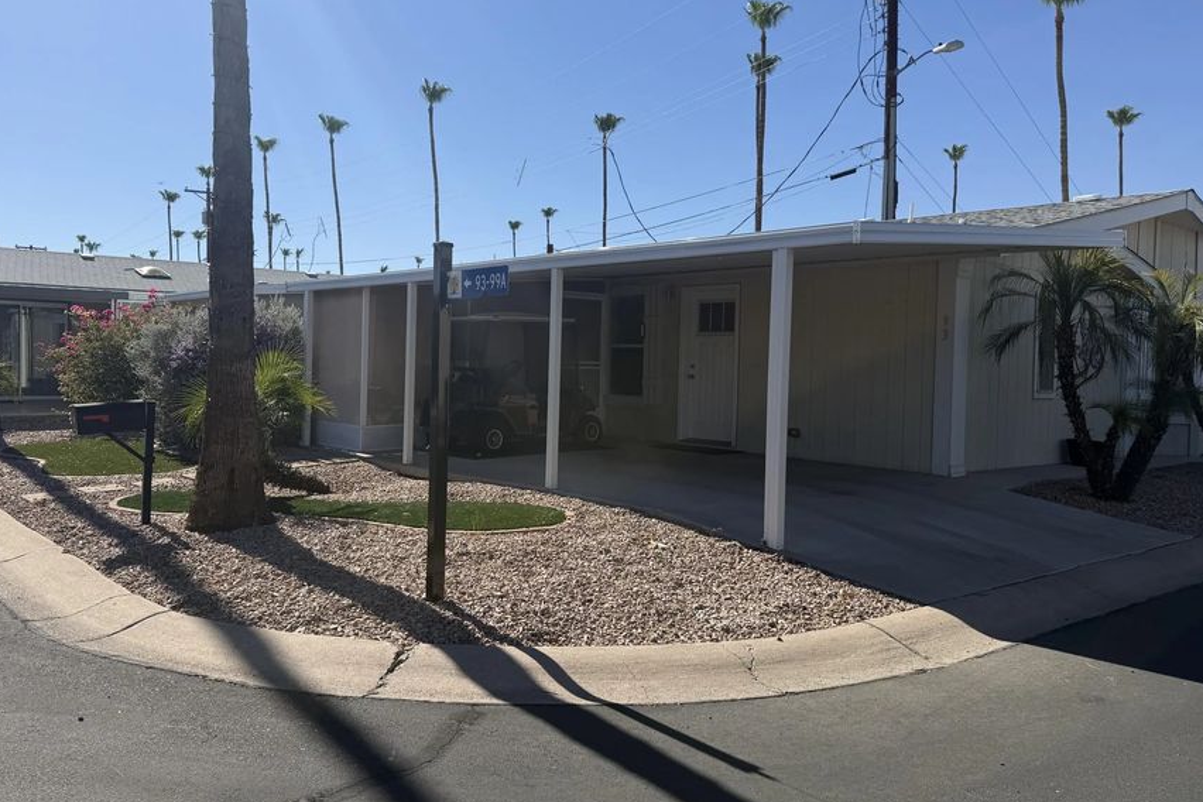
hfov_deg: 61.9
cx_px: 558
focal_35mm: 30
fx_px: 1002
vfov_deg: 43.6
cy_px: 381
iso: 80
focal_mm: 6.76
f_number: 1.78
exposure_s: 1/6173
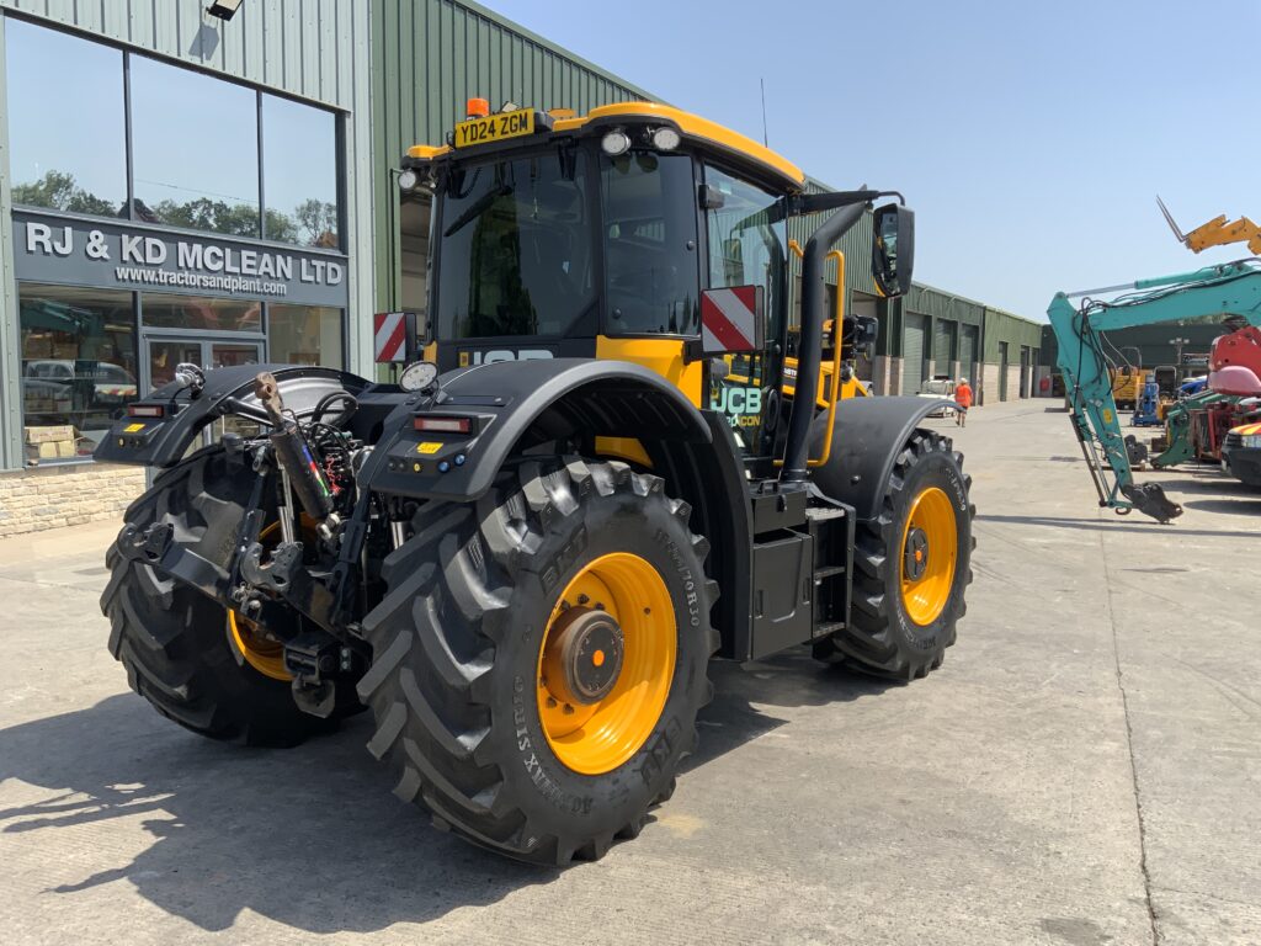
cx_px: 630
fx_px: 1056
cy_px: 473
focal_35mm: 29
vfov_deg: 48.2
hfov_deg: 61.7
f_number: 1.8
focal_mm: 3
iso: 16
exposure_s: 1/1195
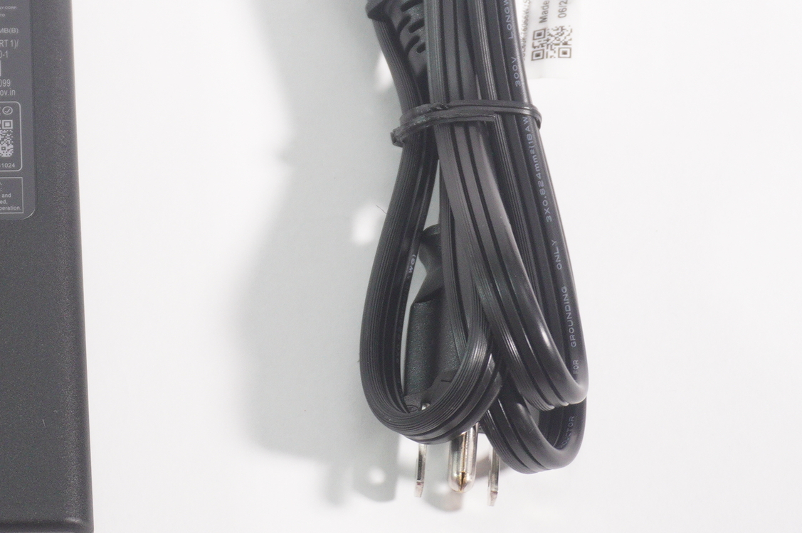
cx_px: -58
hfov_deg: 19.1
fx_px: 2296
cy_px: 130
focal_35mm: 103
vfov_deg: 13.2
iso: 800
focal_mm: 31
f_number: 5.6
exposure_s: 1/30
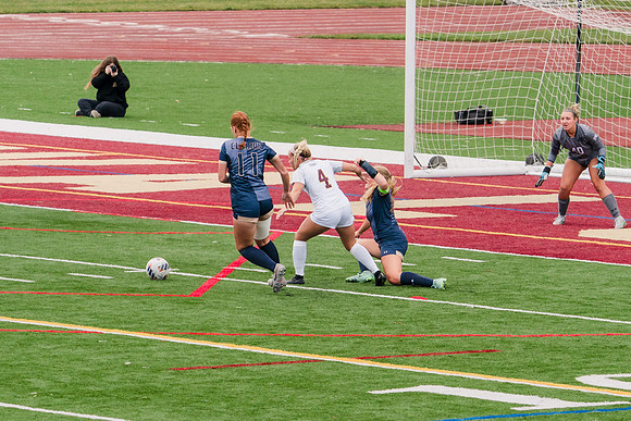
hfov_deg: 6.0
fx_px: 6018
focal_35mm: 343
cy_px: 284
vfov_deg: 4.0
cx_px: 329
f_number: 5.6
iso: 800
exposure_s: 1/1600
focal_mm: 200
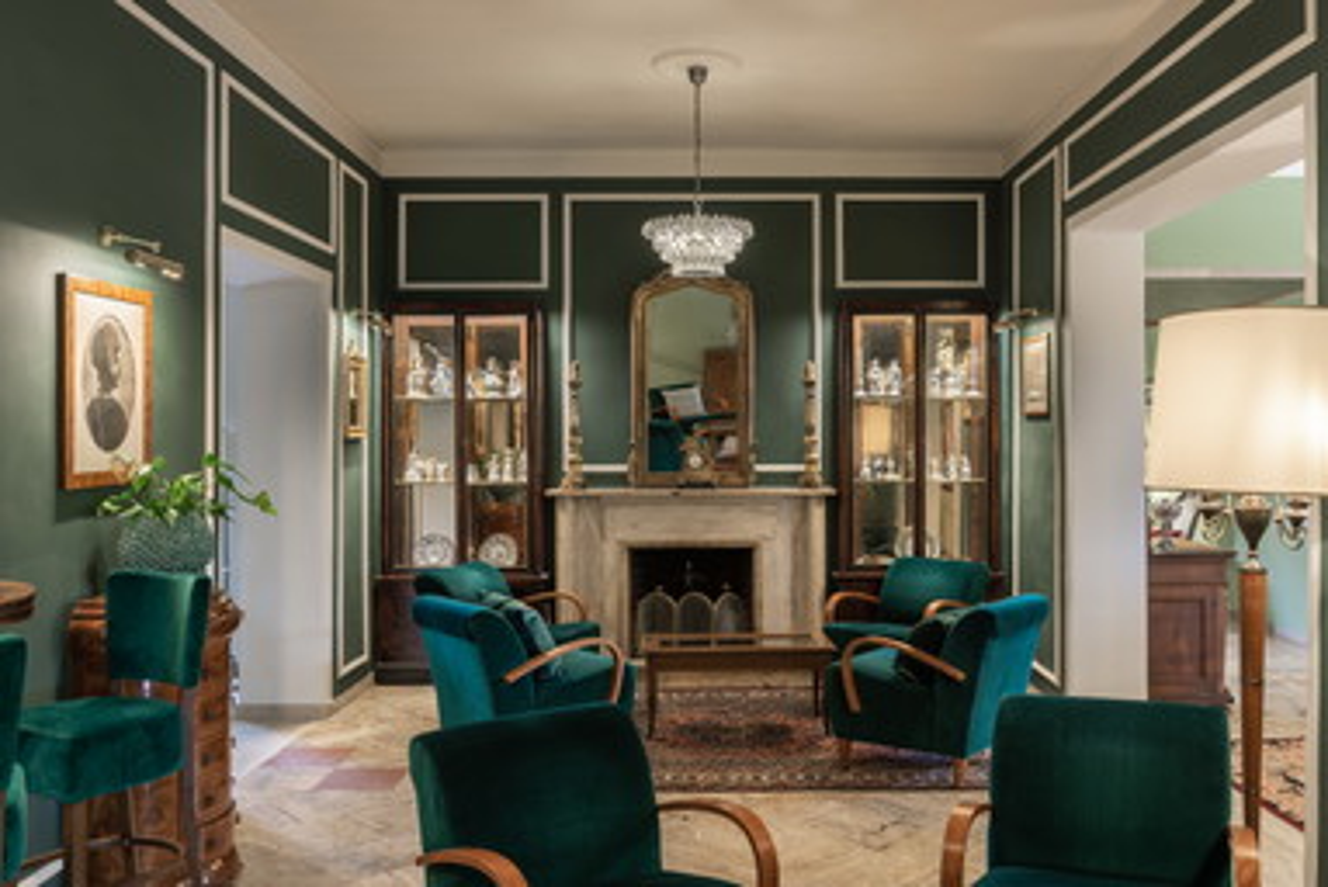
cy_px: 444
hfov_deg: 58.7
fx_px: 1181
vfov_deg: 41.2
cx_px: 664
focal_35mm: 32
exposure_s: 1/1.67
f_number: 10
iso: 100
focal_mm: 32
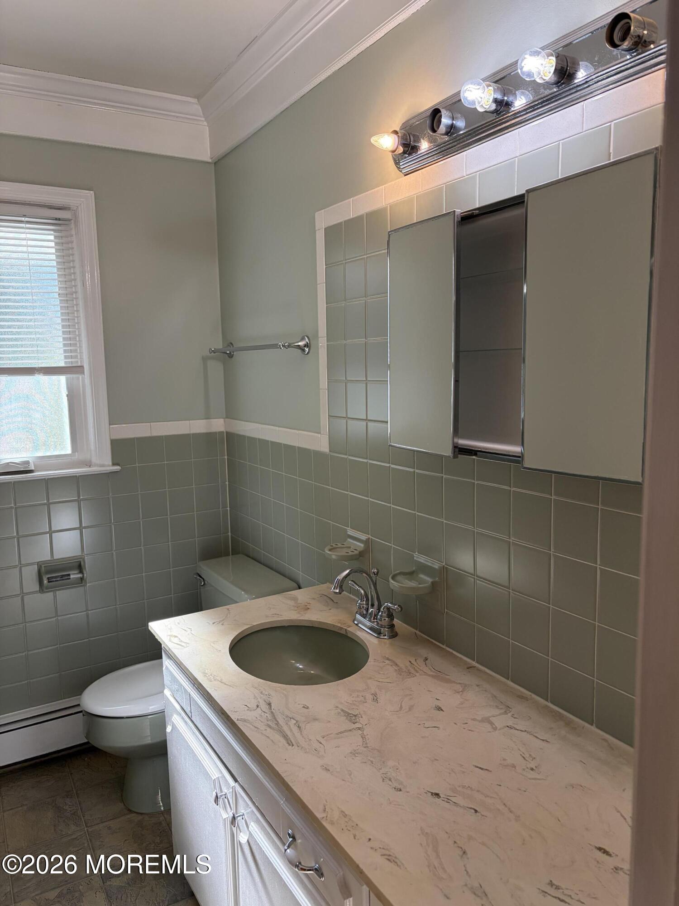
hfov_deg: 53.1
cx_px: 340
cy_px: 453
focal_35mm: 26
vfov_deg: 67.3
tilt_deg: -6.8
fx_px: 680
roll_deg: +1.2
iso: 125
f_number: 1.6
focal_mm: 5.96
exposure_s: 1/226
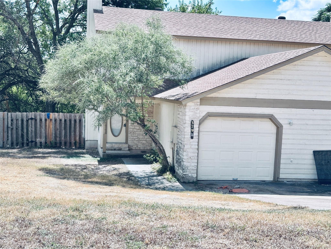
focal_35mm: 48
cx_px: 166
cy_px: 124
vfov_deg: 30.3
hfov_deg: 39.7
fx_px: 459
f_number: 1.78
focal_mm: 6.86
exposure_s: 1/2890
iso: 64
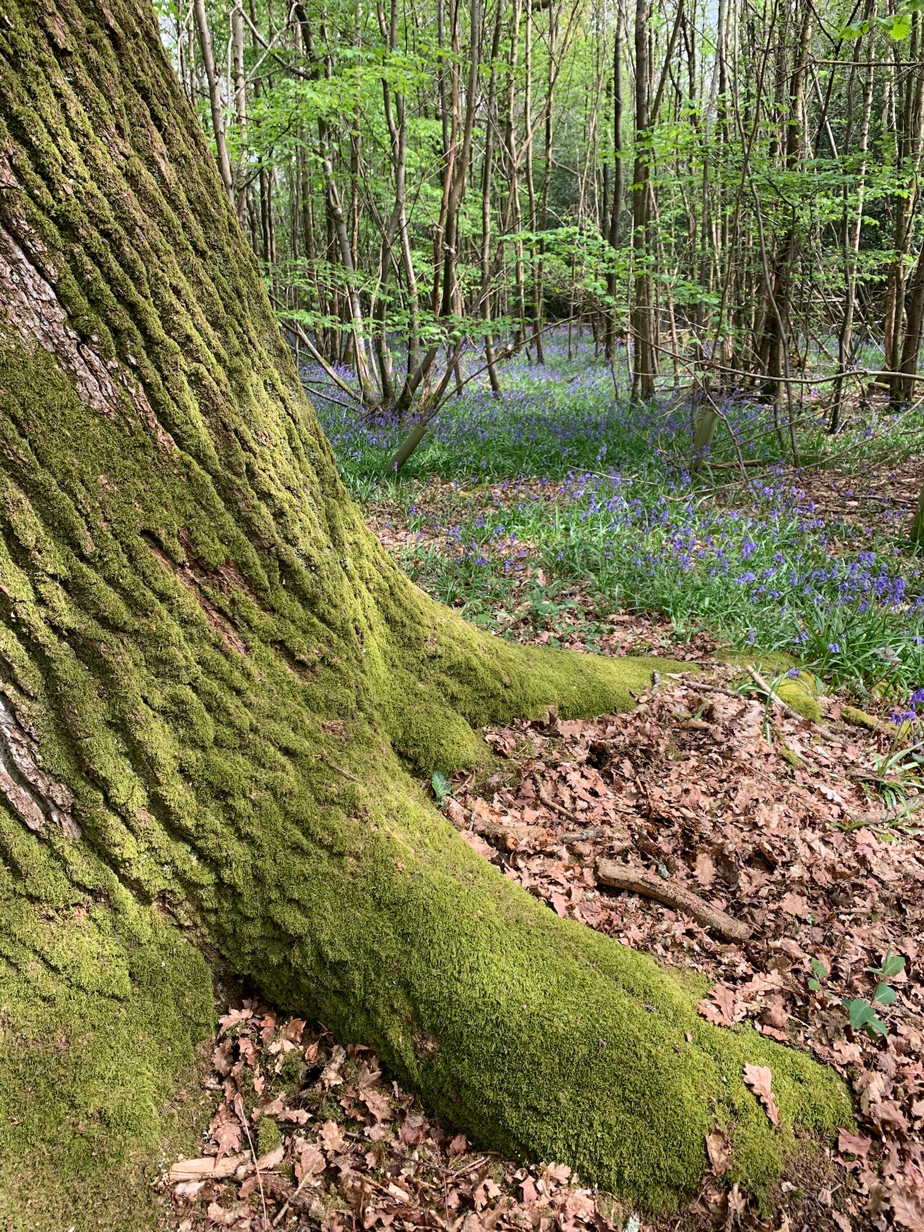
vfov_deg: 67.3
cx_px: 462
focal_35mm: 26
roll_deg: -2.7
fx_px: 925
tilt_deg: -17.1
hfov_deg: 53.1
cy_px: 616
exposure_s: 1/141
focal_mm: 4.25
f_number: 1.8
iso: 25
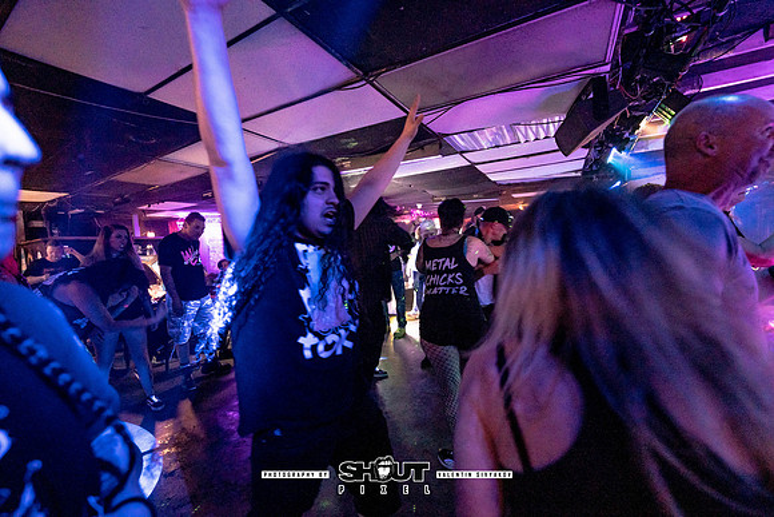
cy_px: 258
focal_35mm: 14
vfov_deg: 81.2
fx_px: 301
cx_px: 387
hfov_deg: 104.2
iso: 3200
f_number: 2.8
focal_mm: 14
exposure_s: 1/80
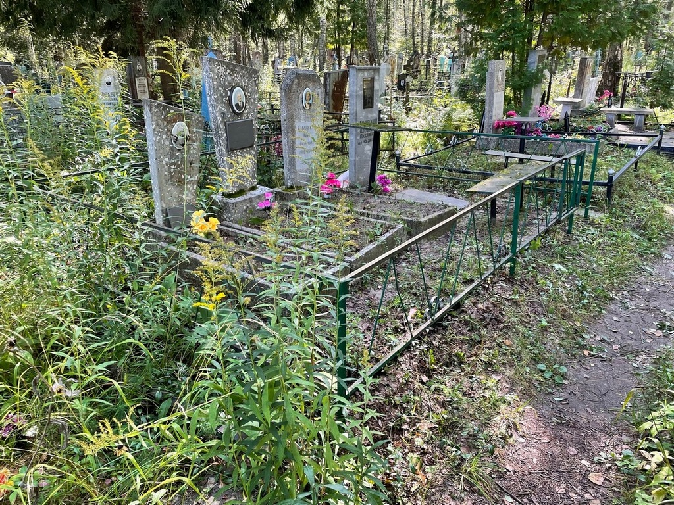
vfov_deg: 53.1
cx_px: 337
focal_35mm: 26
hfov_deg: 67.3
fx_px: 506
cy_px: 252
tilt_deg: -19.3
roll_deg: +1.0
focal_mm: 4.2
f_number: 1.6
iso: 64
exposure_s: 1/121
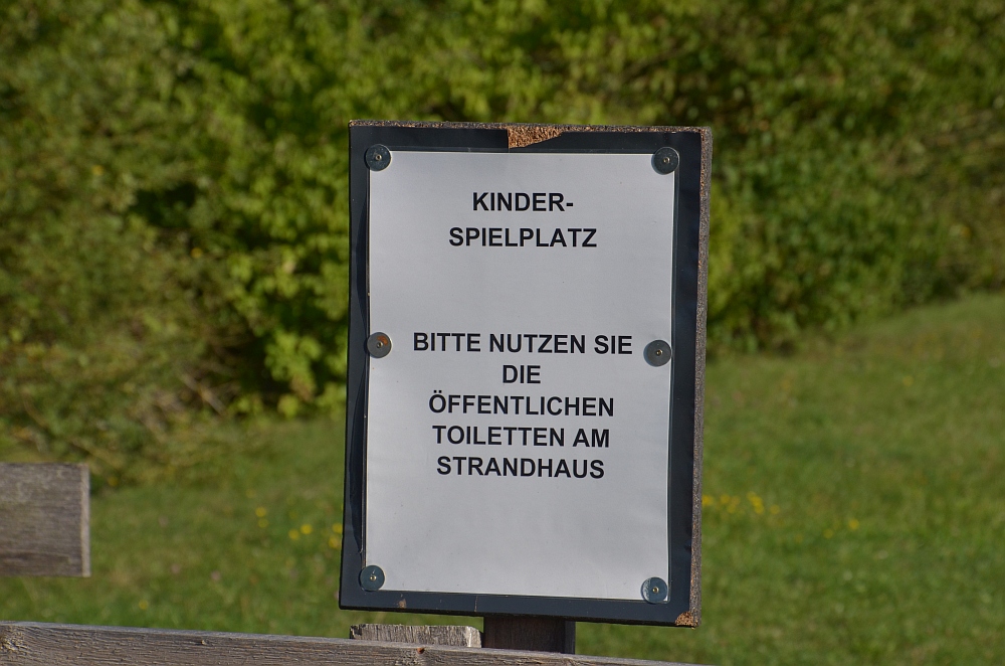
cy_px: 333
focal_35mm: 150
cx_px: 502
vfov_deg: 9.1
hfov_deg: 13.7
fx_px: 4178
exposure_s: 1/800
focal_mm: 100
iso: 250
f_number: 8
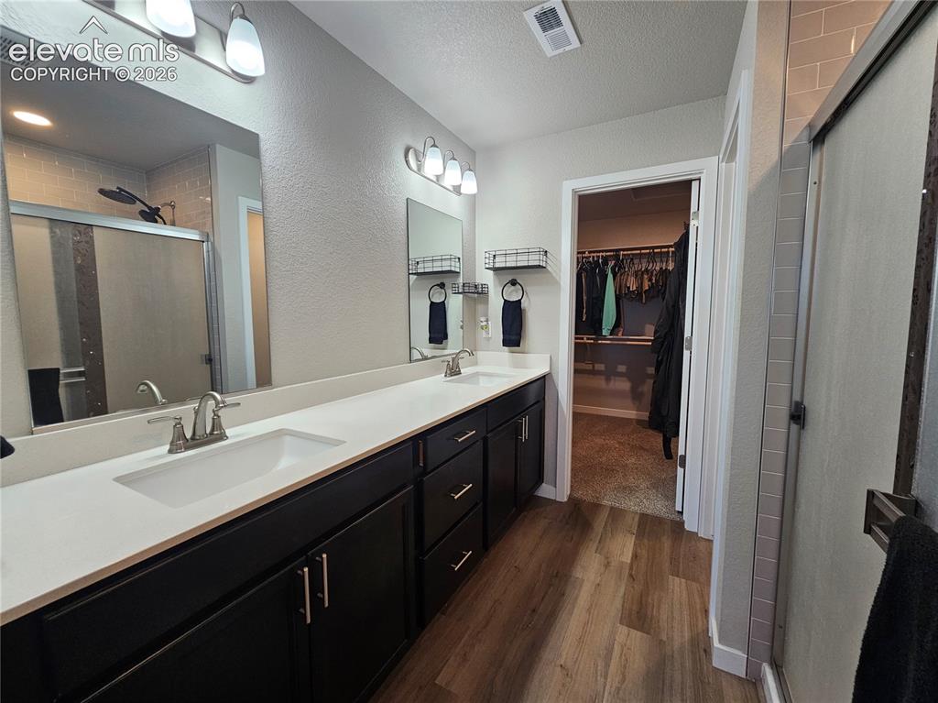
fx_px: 352
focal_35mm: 13
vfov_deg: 89.9
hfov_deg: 106.2
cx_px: 469
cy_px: 352
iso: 80
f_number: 2.2
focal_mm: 2.2
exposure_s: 1/60
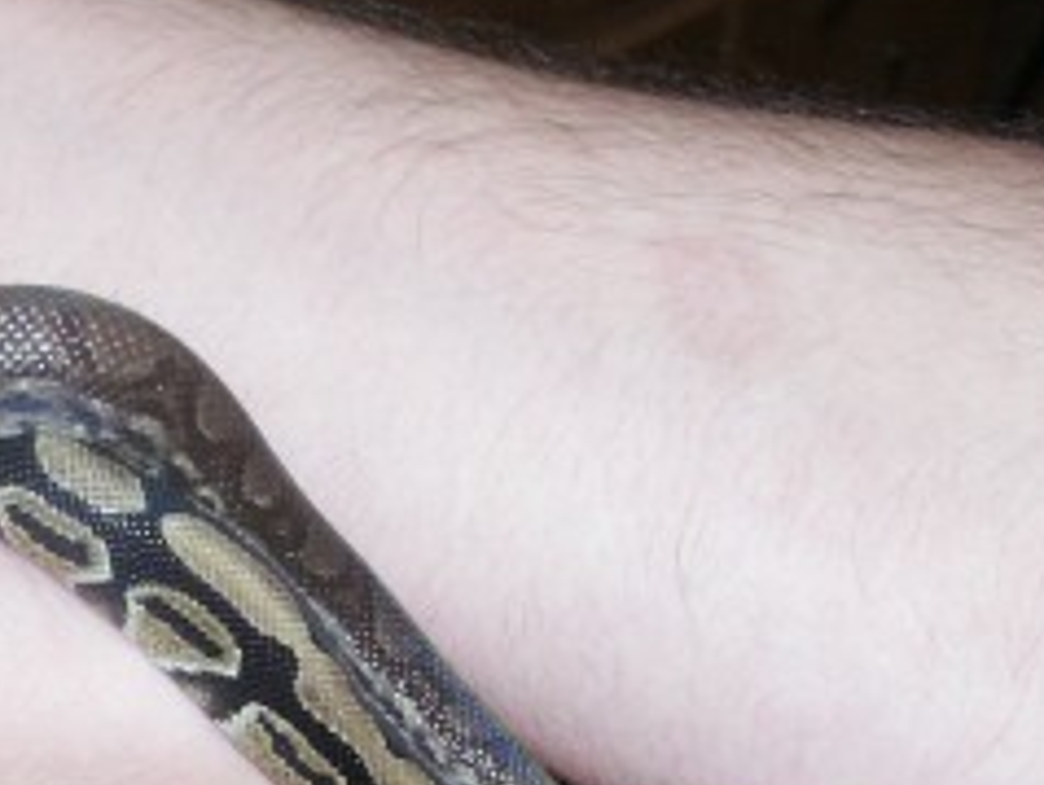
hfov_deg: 14.1
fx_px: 4136
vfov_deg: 10.8
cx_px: -88
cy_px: 566
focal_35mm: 137
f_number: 5.6
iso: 200
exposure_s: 1/45
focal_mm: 13.19
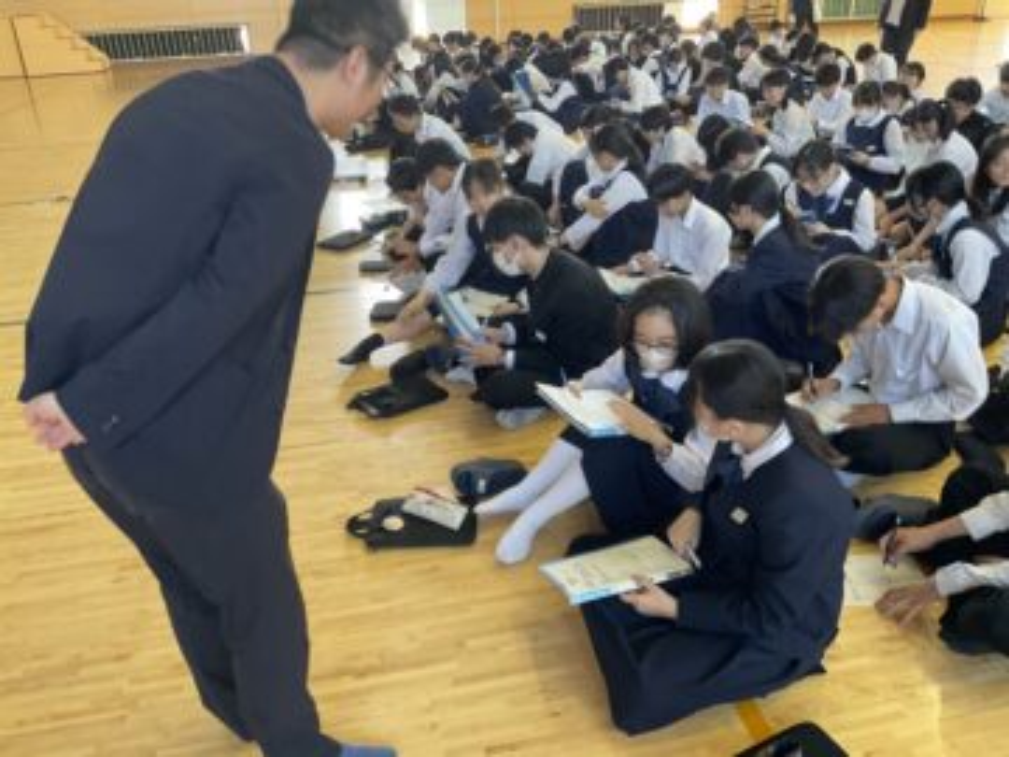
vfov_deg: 48.2
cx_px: 504
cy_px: 378
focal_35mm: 29
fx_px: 845
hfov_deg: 61.7
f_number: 1.8
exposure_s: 1/60
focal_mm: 3
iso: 100
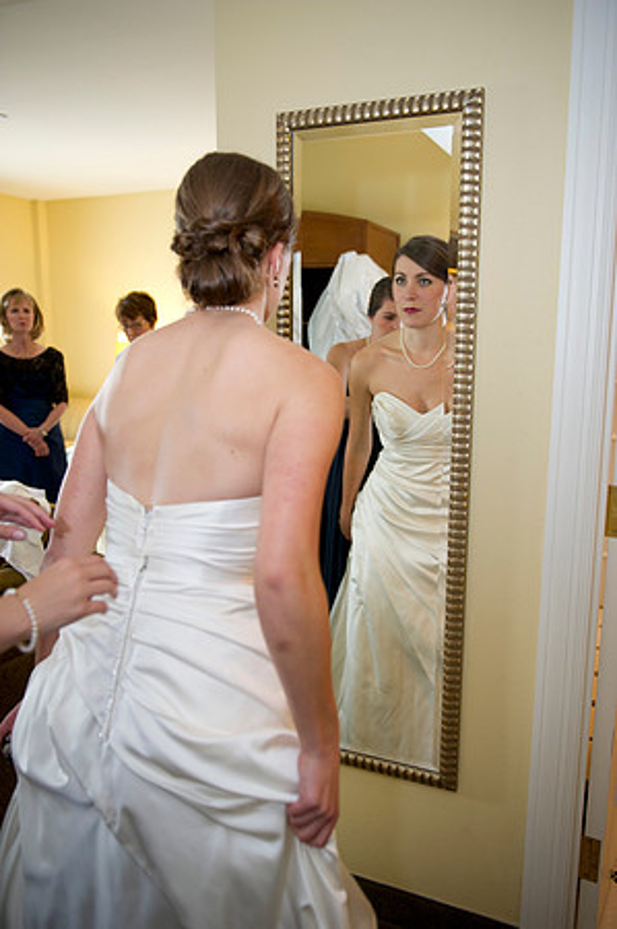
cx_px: 308
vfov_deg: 60.3
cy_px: 464
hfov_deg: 42.2
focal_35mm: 31
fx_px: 799
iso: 640
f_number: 2.8
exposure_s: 1/125
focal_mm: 31
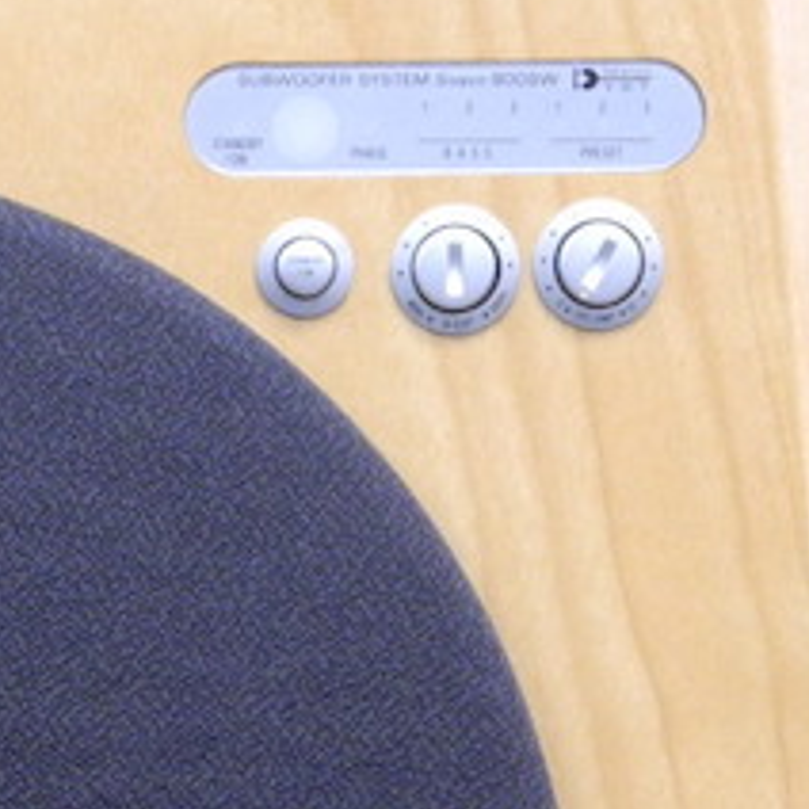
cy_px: 1099
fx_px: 8038
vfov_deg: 5.7
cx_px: -404
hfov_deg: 5.7
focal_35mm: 304
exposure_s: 1/11.4
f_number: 4
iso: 400
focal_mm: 16.3
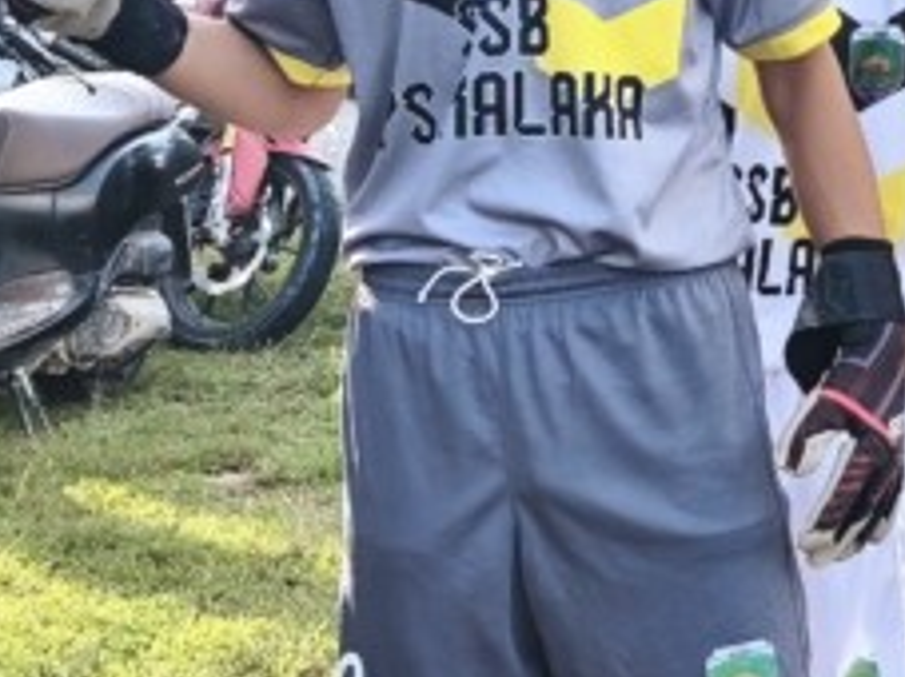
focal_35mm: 132
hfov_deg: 14.5
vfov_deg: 11.1
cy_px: -64
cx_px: 1037
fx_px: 3449
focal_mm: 6.18
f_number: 1.65
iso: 50
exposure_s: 1/193
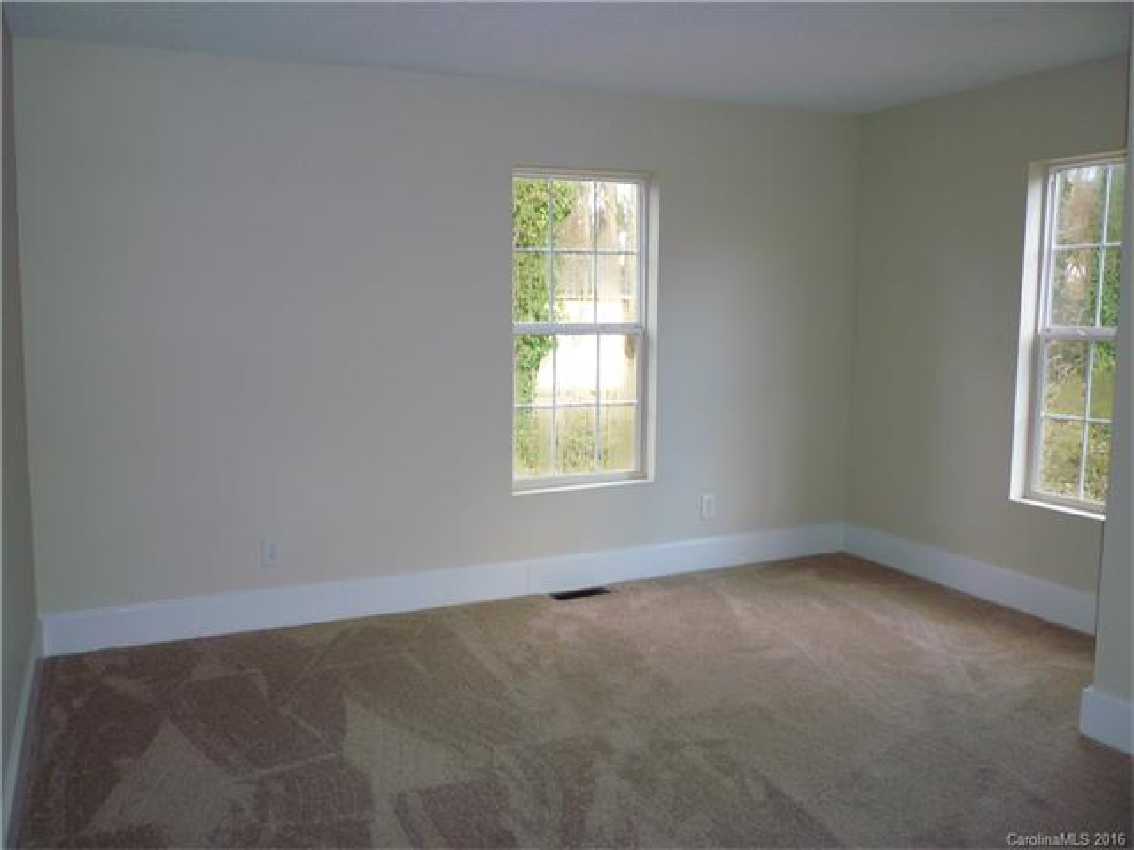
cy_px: 425
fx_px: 950
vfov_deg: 48.2
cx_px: 567
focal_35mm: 29
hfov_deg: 61.7
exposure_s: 1/30
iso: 160
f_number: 3.3
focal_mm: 5.2
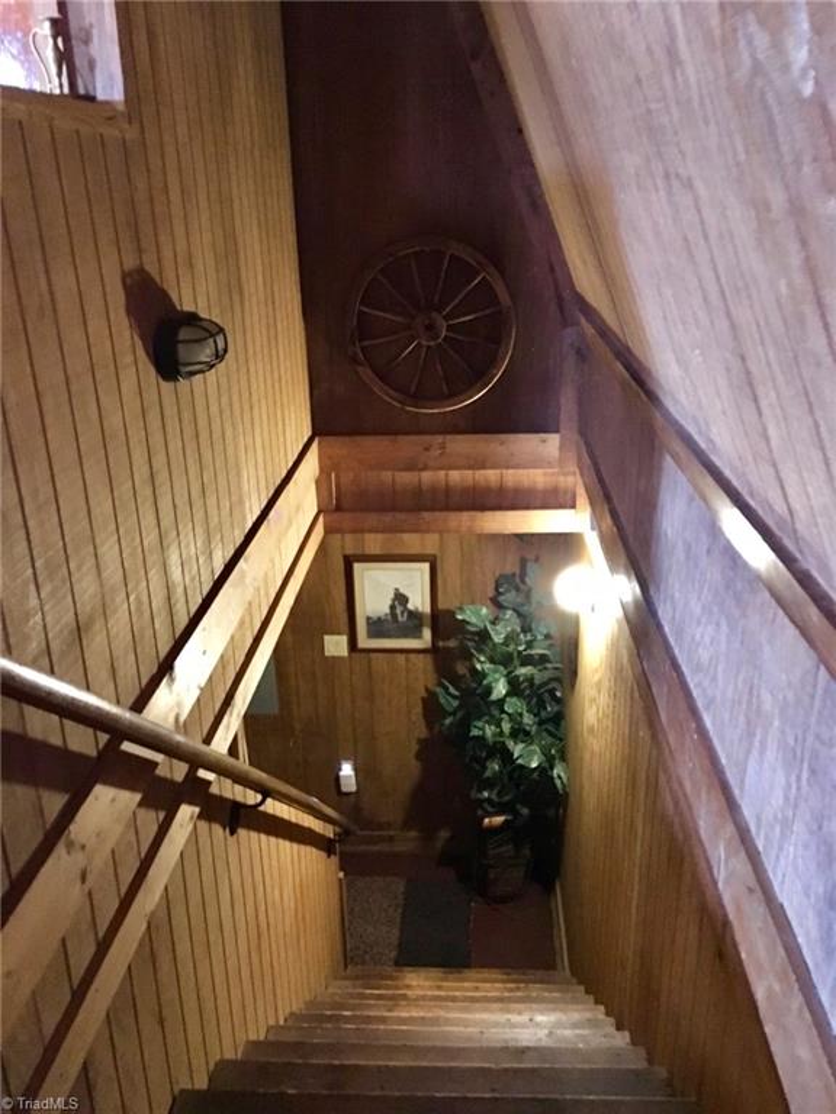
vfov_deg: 61.7
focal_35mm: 29
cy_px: 557
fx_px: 934
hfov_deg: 48.2
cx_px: 418
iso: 800
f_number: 2.2
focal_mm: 4.15
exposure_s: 1/15
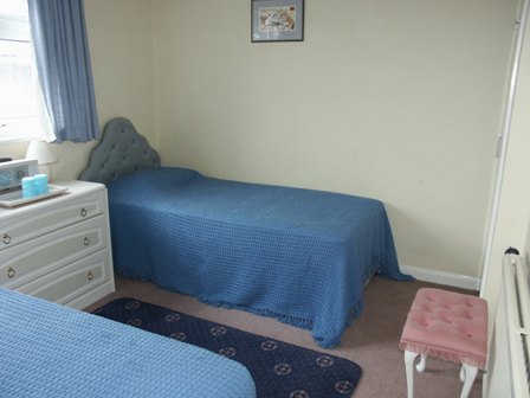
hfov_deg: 60.0
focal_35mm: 30
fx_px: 459
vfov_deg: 46.8
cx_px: 265
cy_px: 199
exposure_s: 1/45
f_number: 2.8
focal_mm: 7.75
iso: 200
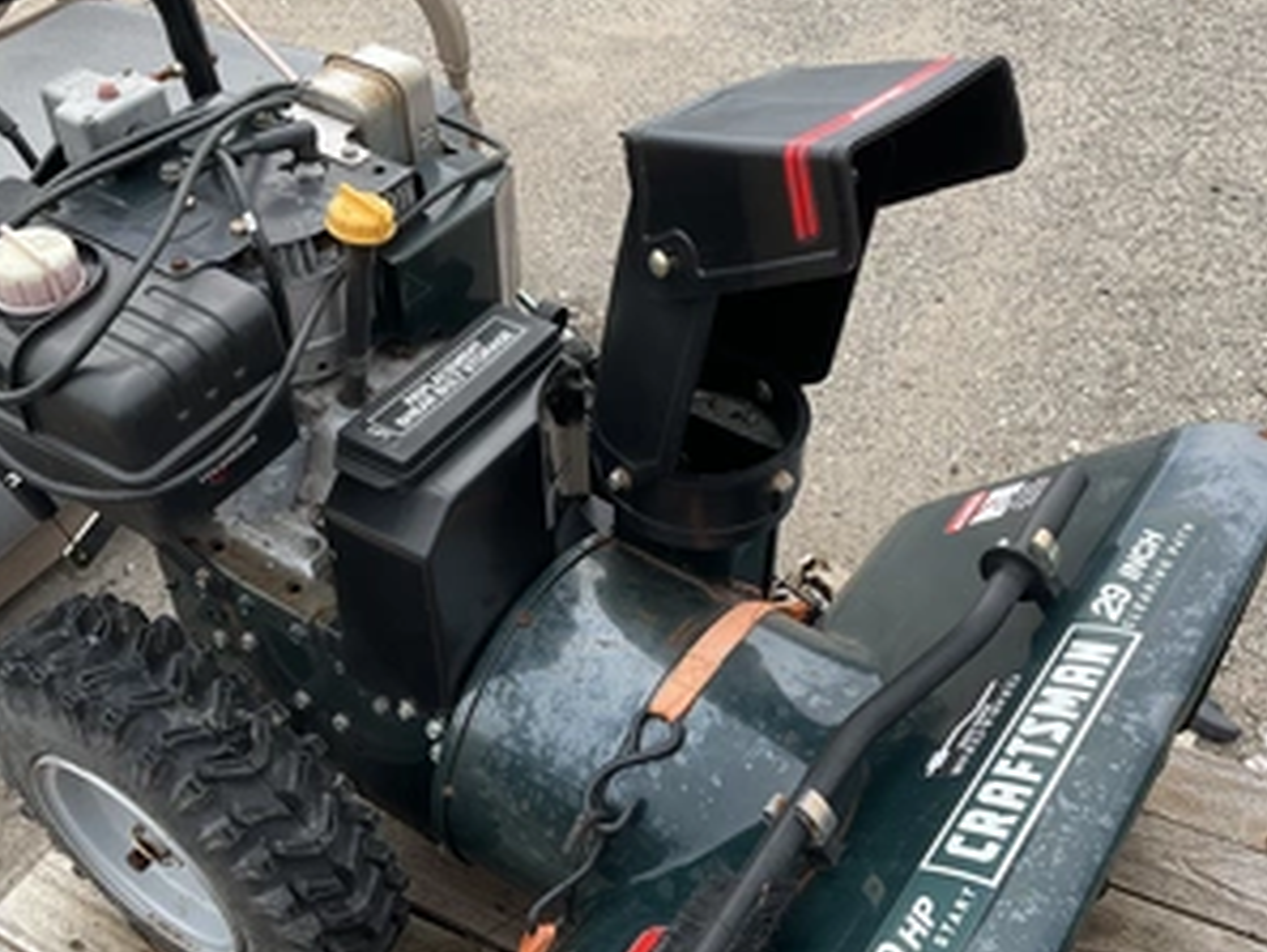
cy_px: 517
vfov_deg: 36.8
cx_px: 691
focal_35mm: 39
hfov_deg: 47.8
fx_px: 1428
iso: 25
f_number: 1.8
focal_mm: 3
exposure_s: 1/792
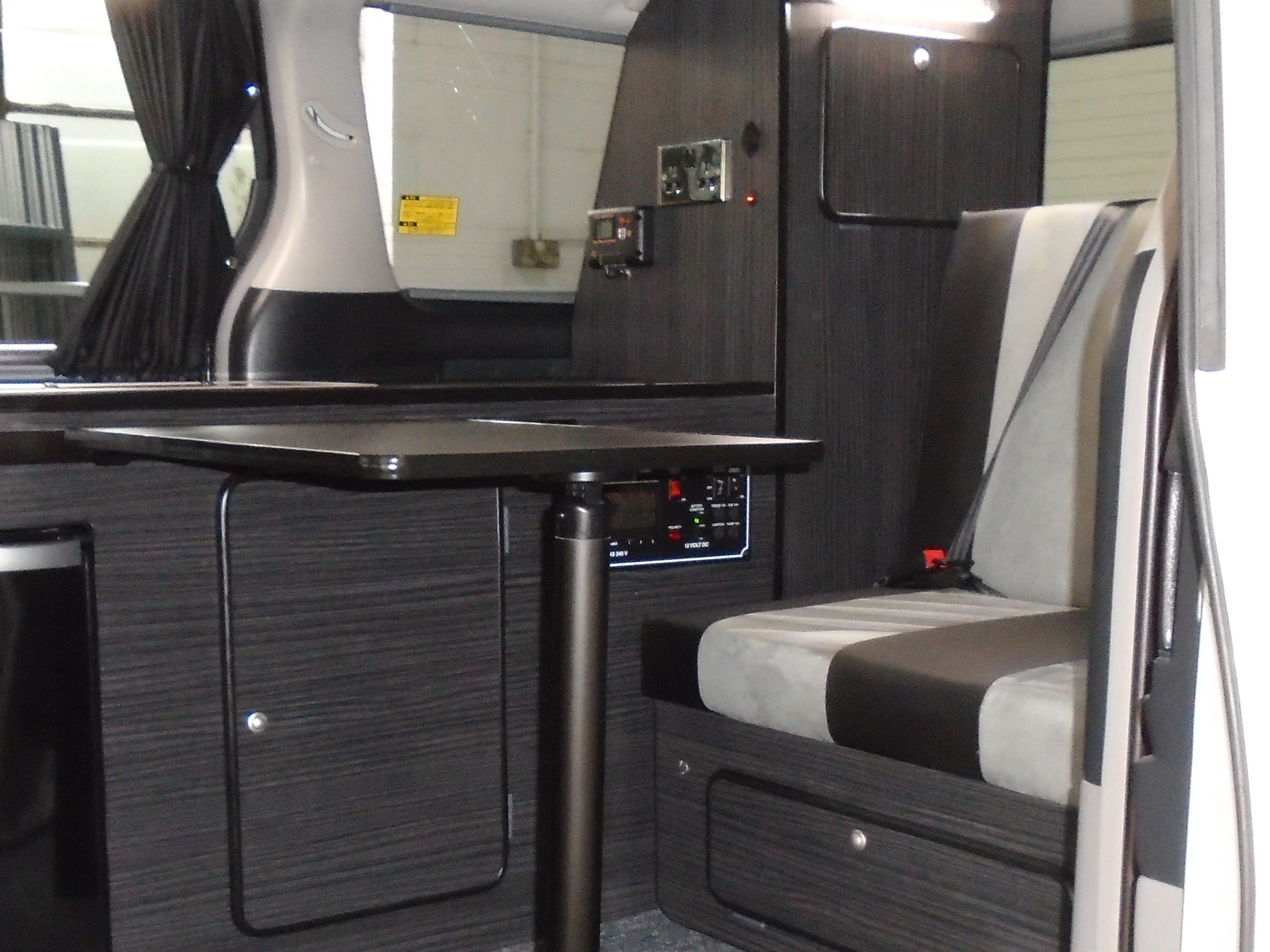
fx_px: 1798
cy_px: 661
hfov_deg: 38.9
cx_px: 581
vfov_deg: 29.4
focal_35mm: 49
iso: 500
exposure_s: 1/30
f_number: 3.2
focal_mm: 4.6
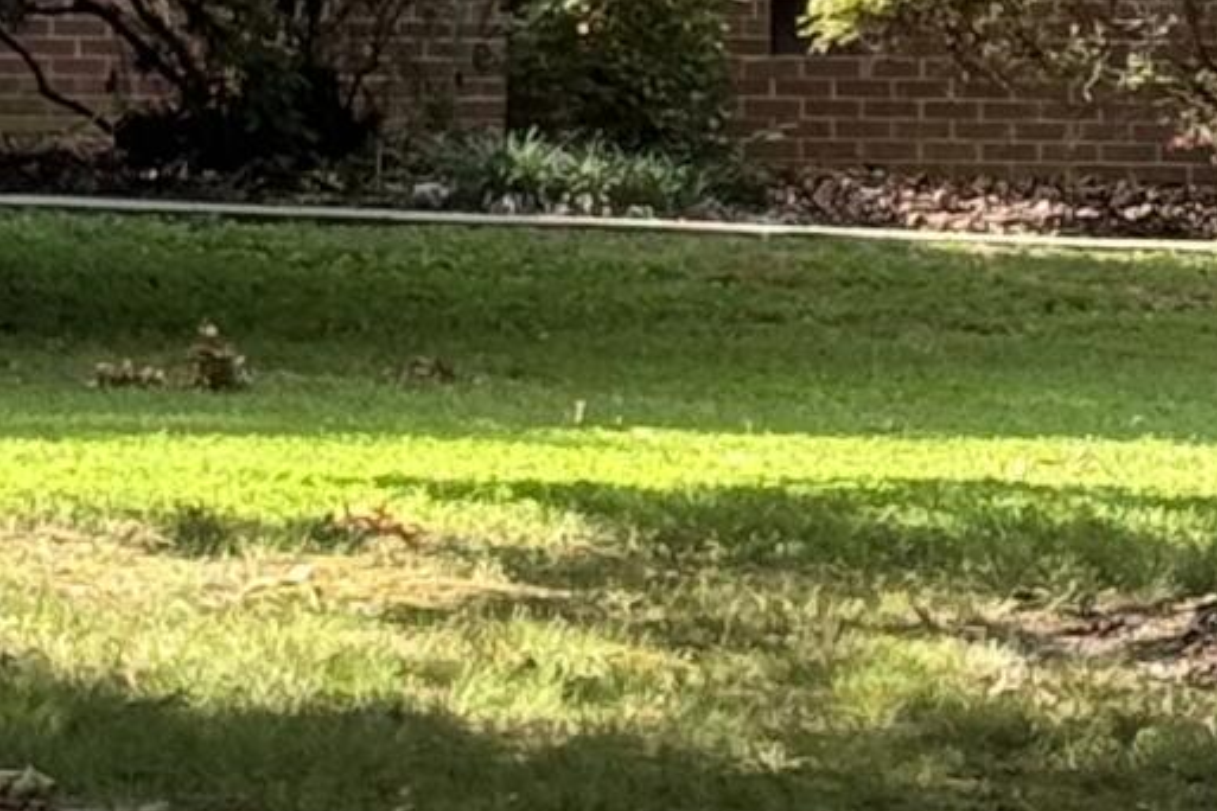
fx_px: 9870
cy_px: -126
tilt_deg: +0.9
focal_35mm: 292
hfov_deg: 7.0
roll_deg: -1.0
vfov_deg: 4.7
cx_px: 1582
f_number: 1.78
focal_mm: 6.76
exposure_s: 1/454
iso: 64
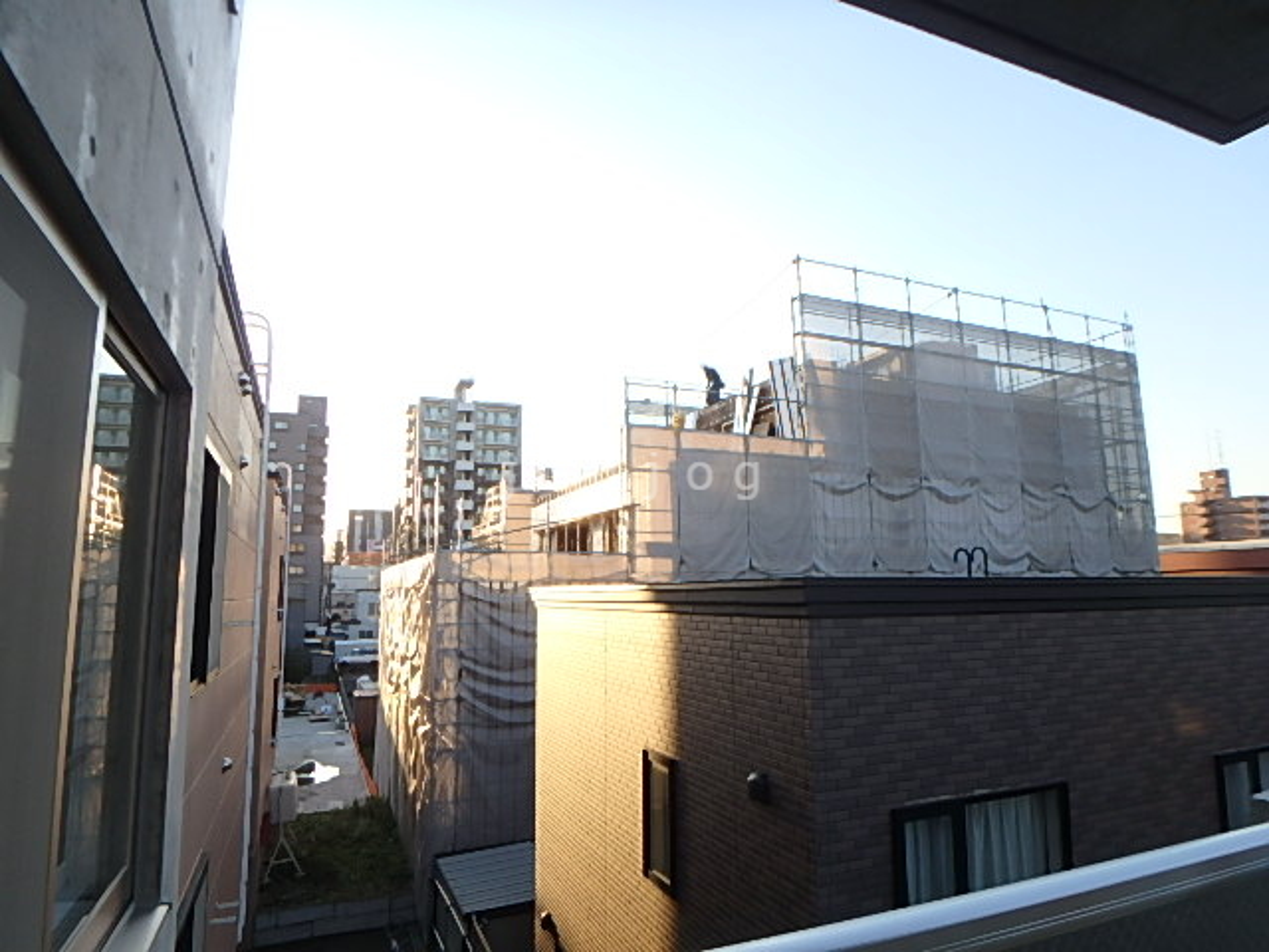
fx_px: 770
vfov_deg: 63.4
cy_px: 476
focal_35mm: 21
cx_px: 634
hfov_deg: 79.0
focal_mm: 3.7
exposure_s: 1/200
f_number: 3.5
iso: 125
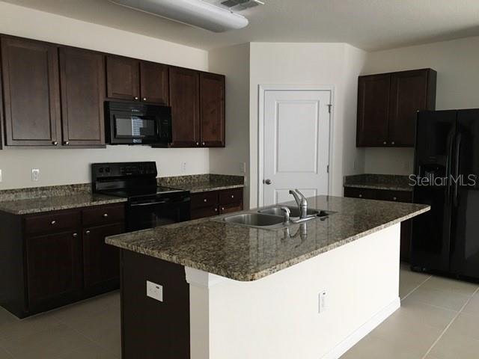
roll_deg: +0.4
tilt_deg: -4.7
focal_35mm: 29
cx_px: 240
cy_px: 180
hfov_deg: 61.7
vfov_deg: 48.2
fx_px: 401
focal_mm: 4.15
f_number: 2.2
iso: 125
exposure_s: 1/30
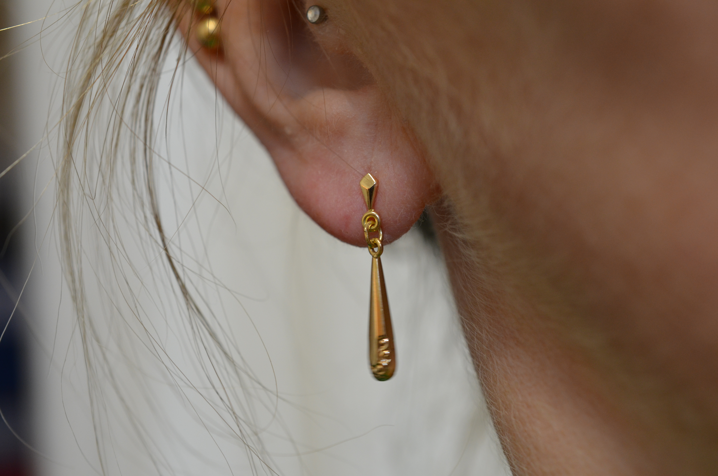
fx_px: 1194
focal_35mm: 60
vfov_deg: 22.5
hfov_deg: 33.5
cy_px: 238
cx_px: 359
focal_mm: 40
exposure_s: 1/60
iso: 720
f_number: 5.6
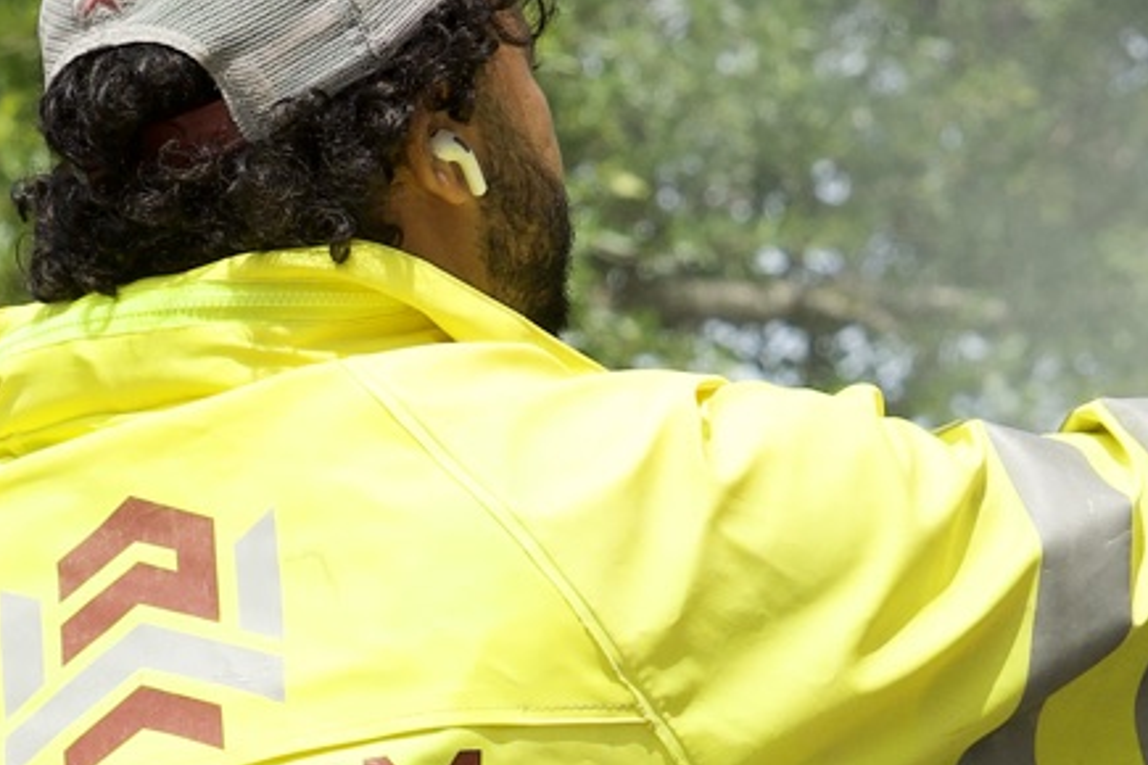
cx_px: 940
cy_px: 839
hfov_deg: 6.2
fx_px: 10554
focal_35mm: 331
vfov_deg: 4.1
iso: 400
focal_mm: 50
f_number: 4.5
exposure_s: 1/2000
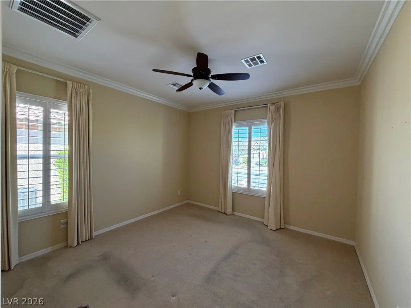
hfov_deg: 102.1
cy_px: 154
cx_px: 206
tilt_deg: -0.6
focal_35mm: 14
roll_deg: -0.9
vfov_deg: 85.7
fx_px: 166
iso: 250
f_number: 2.2
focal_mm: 2.22
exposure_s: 1/120
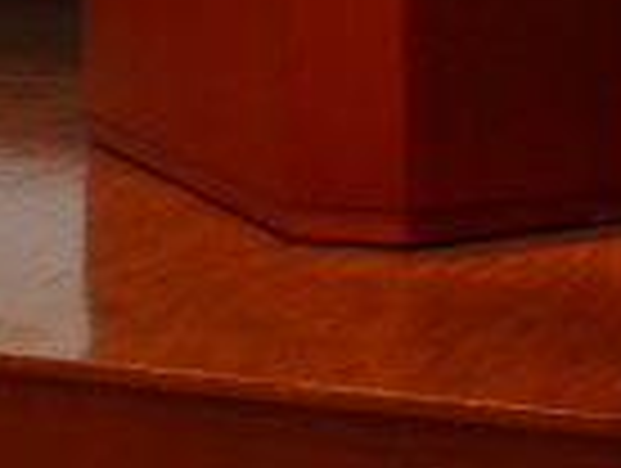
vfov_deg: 12.9
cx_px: 382
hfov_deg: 17.7
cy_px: -144
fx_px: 1995
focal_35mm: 111
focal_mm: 4.3
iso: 100
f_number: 3.3
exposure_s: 1/4
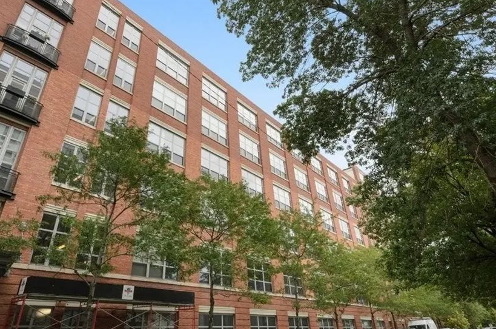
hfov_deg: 81.8
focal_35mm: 21
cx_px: 210
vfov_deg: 60.1
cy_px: 152
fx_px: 284
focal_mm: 11
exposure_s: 1/200
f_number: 8
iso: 200
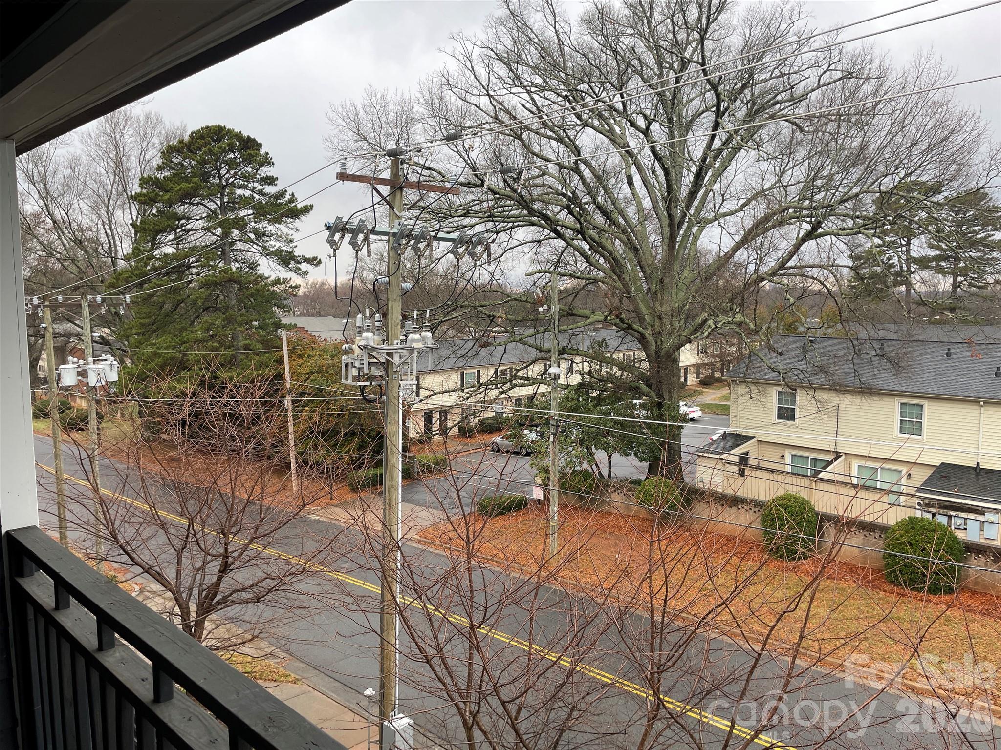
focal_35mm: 26
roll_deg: -0.2
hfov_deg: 67.3
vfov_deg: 53.1
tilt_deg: -4.2
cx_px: 500
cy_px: 375
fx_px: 752
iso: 32
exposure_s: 1/234
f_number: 1.6
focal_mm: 4.2
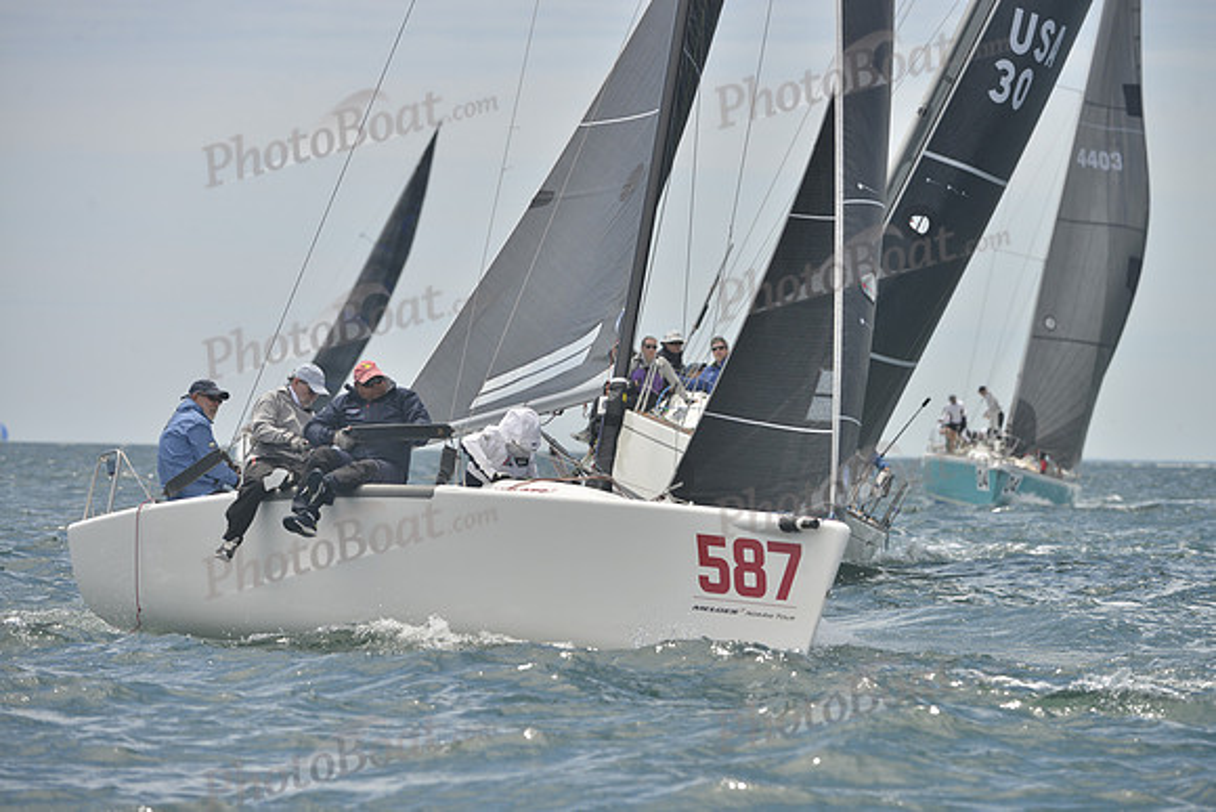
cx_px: 608
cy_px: 406
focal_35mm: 260
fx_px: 8784
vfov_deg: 5.3
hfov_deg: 7.9
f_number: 8
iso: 280
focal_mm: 260
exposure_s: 1/1250
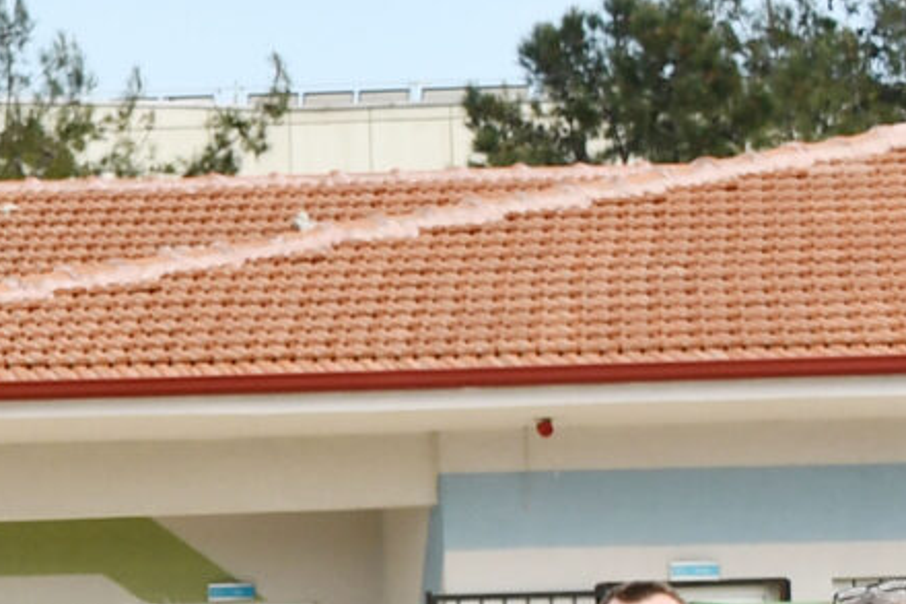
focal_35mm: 198
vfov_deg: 6.9
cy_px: 747
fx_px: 4981
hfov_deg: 9.6
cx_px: -951
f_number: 7.1
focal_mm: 23
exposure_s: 1/250
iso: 200
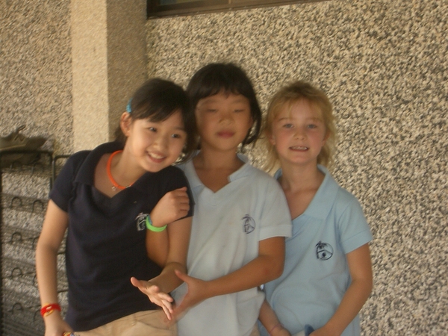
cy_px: 168
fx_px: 1359
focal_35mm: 105
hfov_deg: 18.7
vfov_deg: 14.1
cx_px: 224
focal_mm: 17.4
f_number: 4.8
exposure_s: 1/40
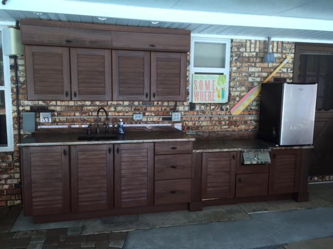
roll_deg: -0.4
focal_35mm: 29
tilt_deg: -7.9
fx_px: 279
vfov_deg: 48.2
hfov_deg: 61.7
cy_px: 124
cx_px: 166
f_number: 2.2
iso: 32
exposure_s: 1/120
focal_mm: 4.15
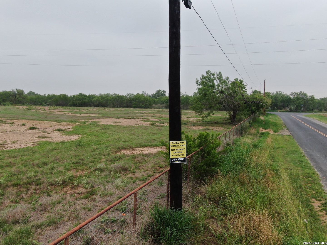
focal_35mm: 33
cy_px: 122
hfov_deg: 55.4
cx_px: 164
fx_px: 312
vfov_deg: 42.9
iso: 110
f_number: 3.2
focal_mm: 5.57
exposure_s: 1/400
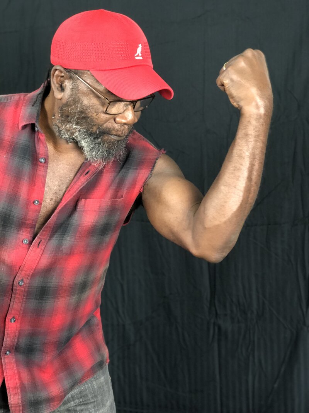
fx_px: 619
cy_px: 206
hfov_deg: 28.0
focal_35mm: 52
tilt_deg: -7.6
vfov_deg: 36.8
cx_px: 154
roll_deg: +3.1
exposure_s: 1/10
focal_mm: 6
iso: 160
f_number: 2.4
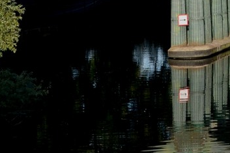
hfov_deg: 7.2
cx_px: 423
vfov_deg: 4.9
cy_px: -102
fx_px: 1769
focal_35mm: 277
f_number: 10
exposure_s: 1/500
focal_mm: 34
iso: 640
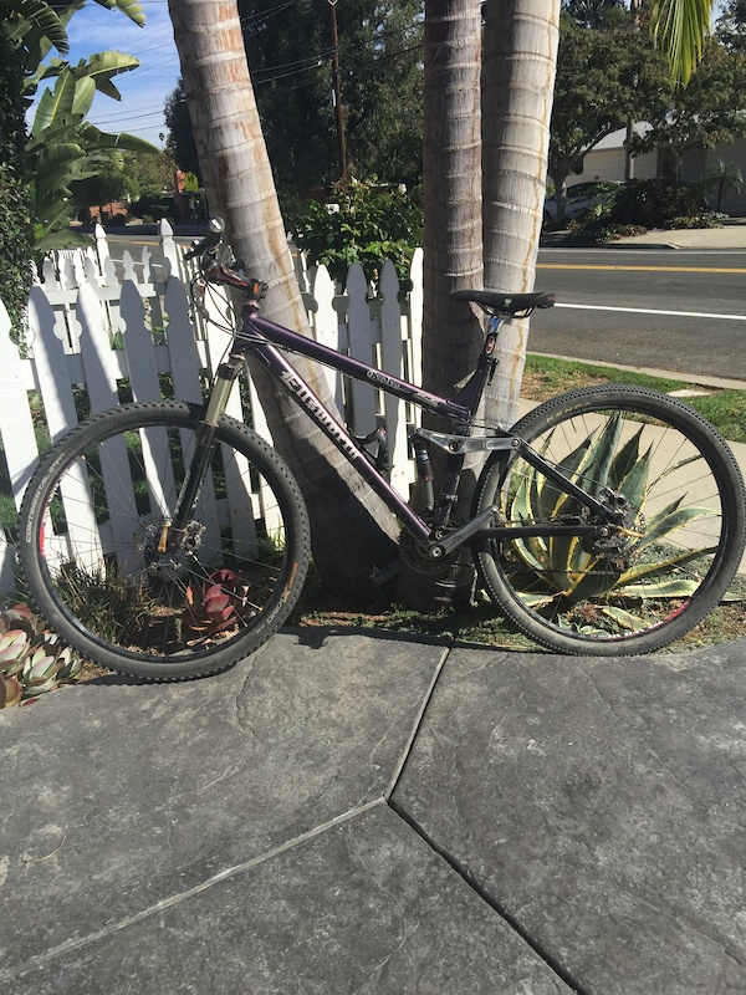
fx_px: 833
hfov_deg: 48.2
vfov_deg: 61.7
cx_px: 373
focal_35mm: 29
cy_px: 498
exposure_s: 1/2083
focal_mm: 4.15
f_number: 2.2
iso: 32
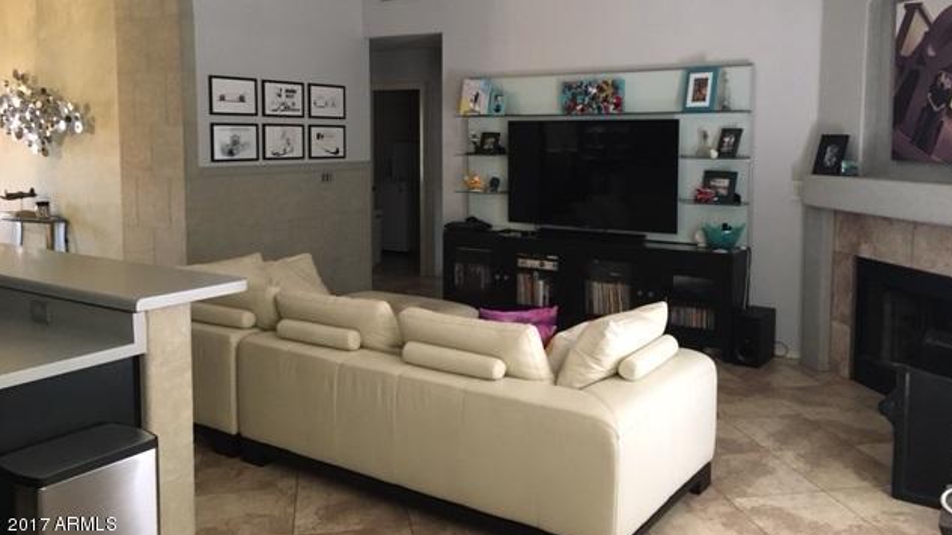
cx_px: 481
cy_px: 193
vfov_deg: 36.4
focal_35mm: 32
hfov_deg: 61.0
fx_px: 808
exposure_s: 1/20
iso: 200
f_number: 2.2
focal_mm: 4.15
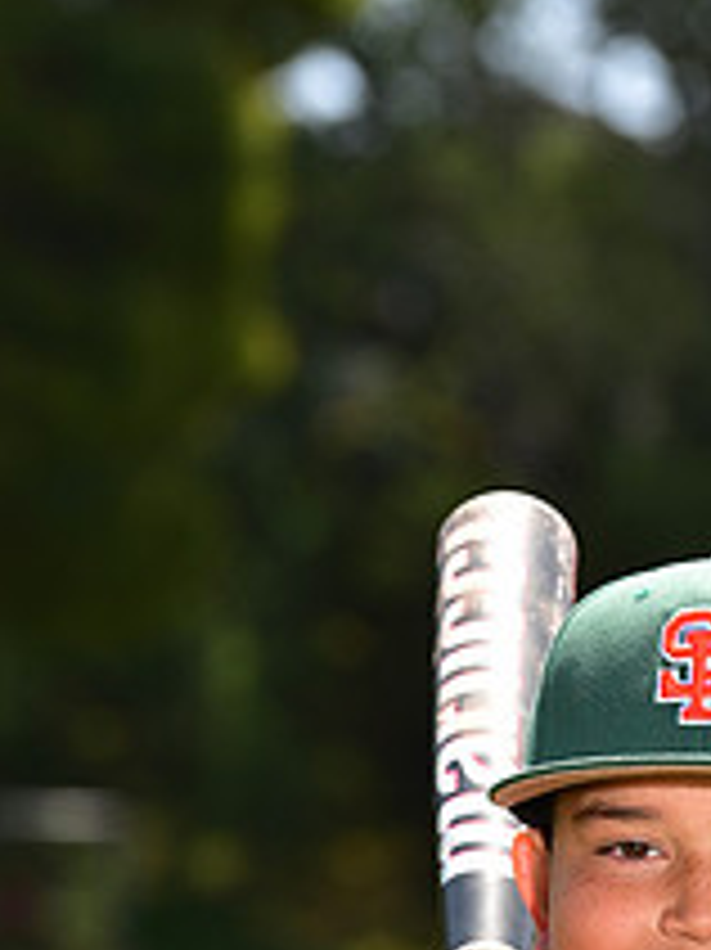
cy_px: 1225
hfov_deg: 3.7
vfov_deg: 5.0
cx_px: 794
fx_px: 10883
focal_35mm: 397
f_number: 5.6
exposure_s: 1/200
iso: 80
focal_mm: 150
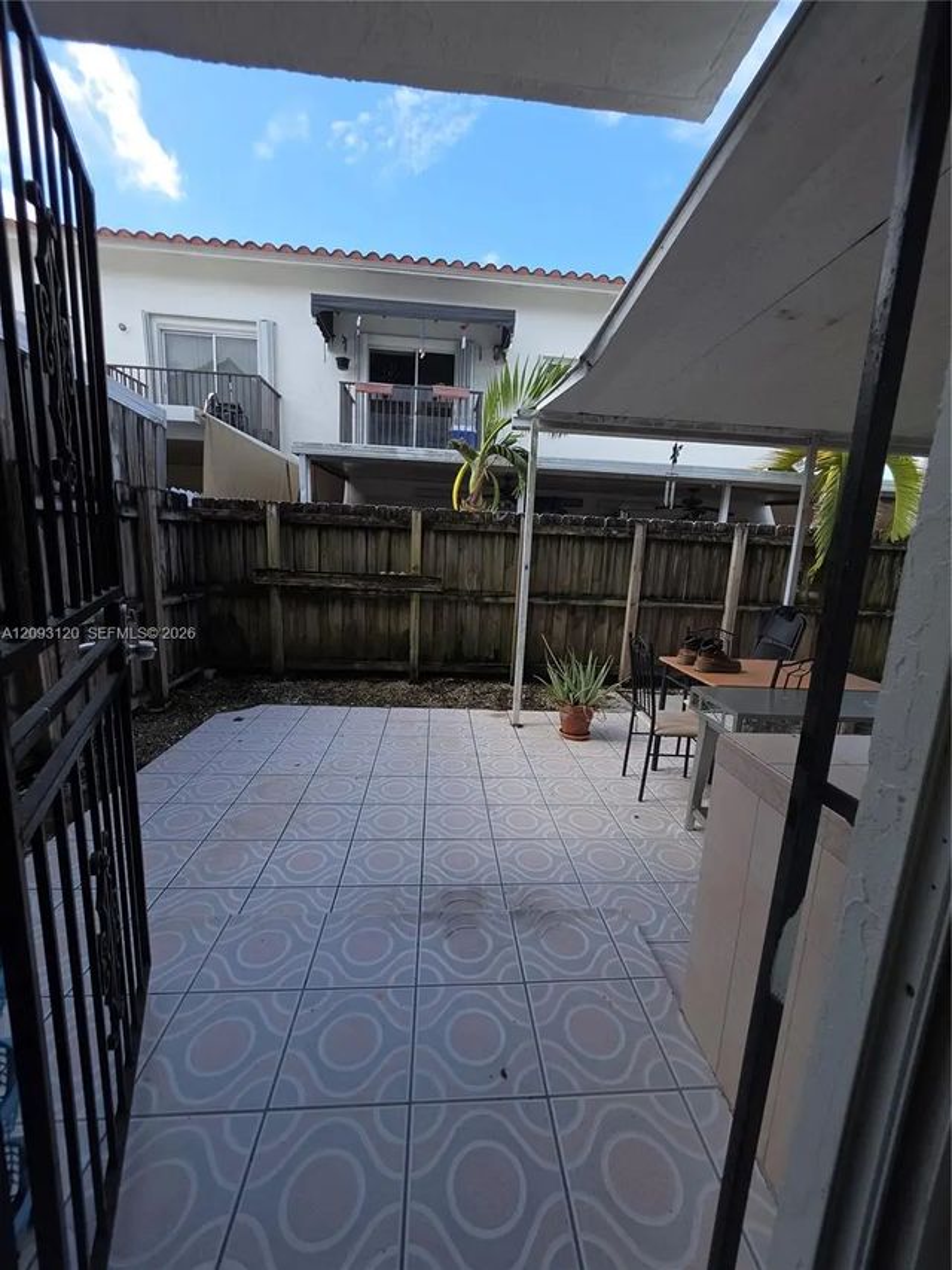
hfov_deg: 89.9
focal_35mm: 13
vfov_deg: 106.2
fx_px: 477
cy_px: 635
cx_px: 476
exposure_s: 1/343
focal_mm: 2.2
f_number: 1.9
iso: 20
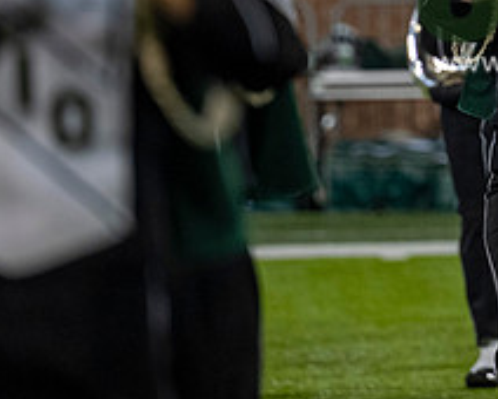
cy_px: -21
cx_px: 594
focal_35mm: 730
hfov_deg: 2.6
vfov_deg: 2.1
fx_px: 10769
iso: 500
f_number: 2.8
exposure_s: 1/500
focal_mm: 190
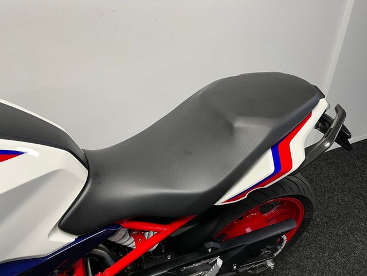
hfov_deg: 67.3
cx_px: 184
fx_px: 276
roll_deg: +2.0
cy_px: 138
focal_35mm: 26
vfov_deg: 53.1
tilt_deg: -33.6
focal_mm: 5.1
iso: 100
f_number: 1.6
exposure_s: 1/50
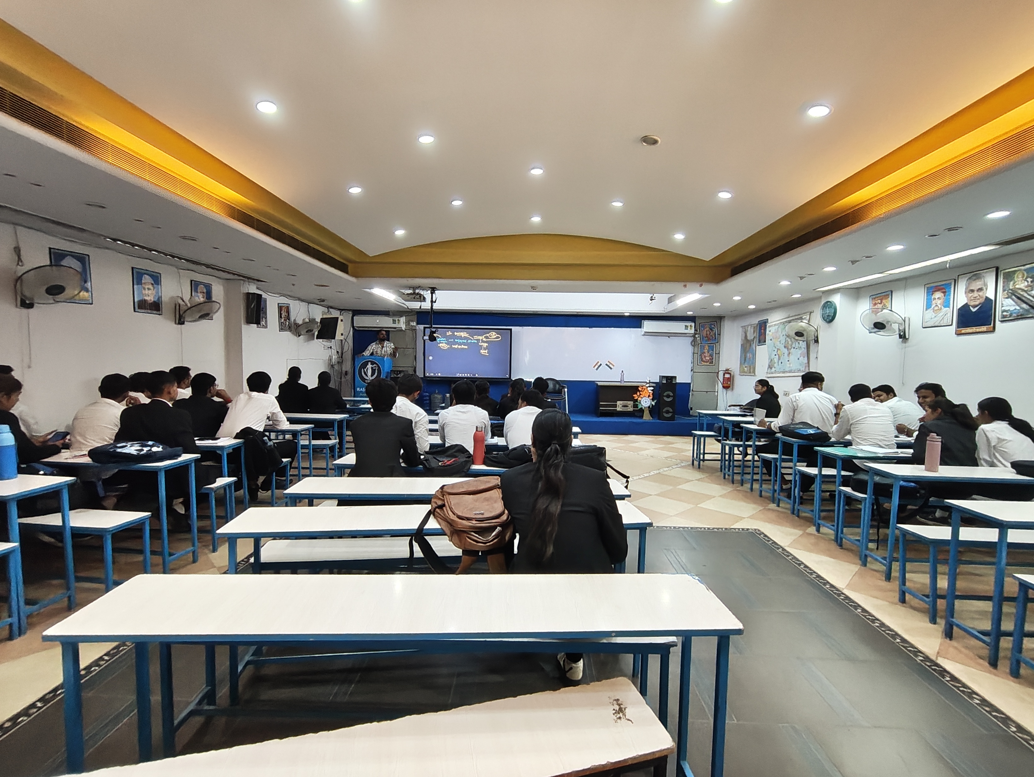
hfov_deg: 98.1
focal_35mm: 15
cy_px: 388
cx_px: 517
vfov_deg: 81.8
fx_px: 448
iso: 552
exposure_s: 1/50
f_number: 2.2
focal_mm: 1.64
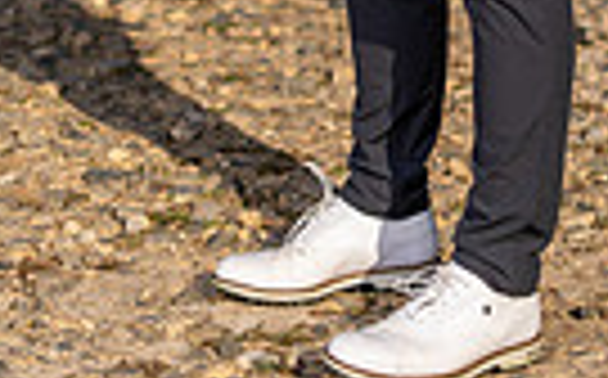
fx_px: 2813
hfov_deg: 12.3
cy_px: -562
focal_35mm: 170
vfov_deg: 7.2
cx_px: 345
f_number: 1.8
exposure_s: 1/5000
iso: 64
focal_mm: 50
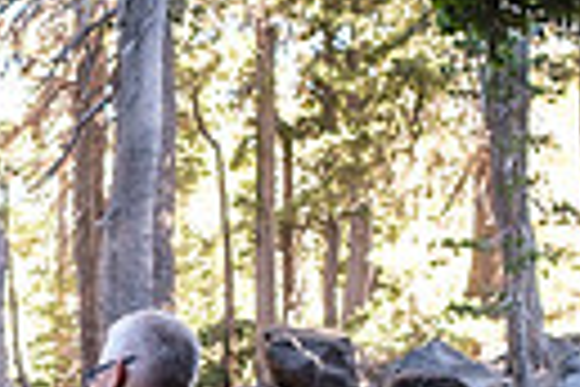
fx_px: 2529
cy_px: 623
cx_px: -162
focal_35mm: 157
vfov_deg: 8.5
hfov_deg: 12.7
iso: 160
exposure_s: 1/50
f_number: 3.2
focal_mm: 23
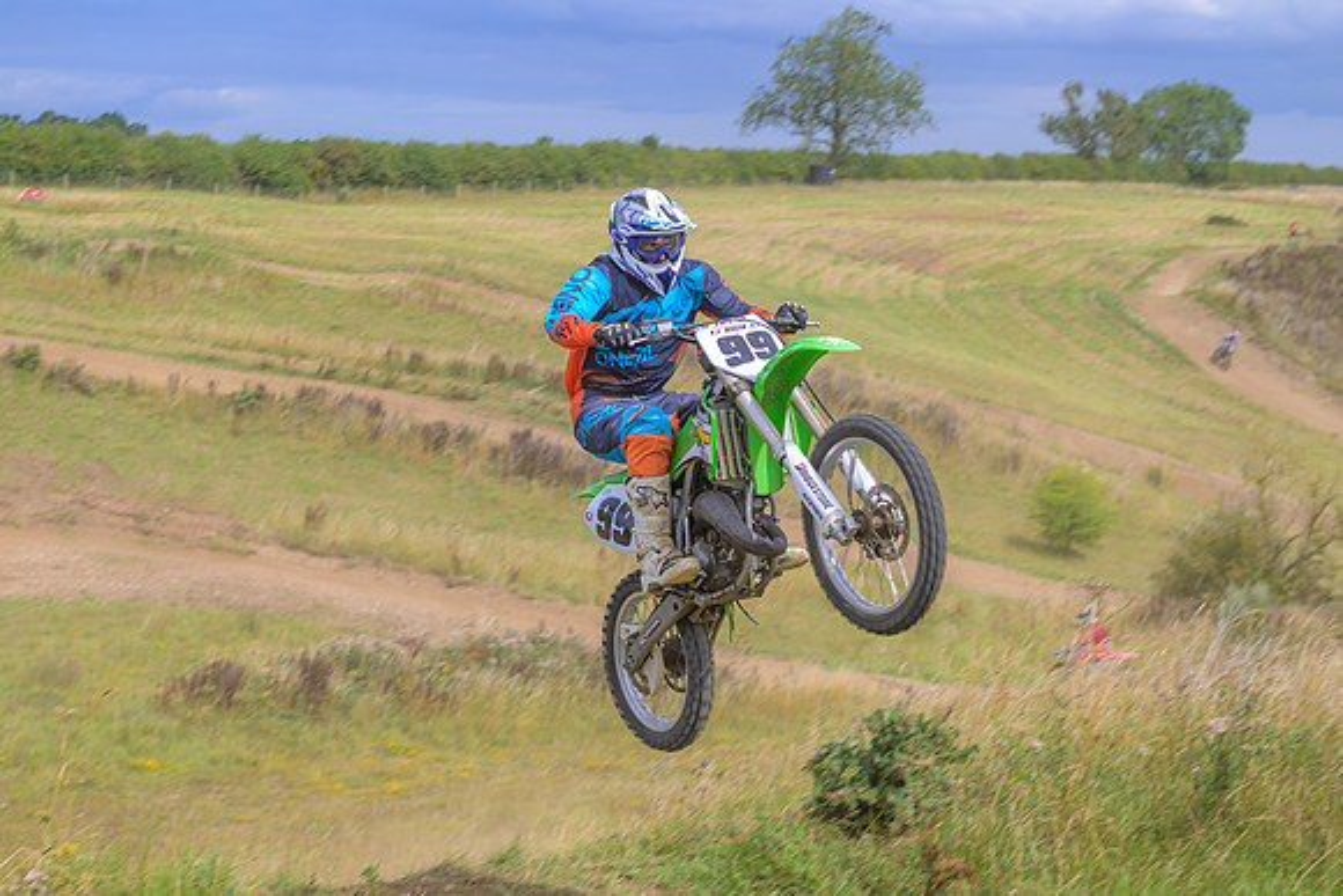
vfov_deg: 22.0
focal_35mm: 62
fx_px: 2306
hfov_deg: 32.4
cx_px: 569
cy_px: 485
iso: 50
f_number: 4
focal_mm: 52
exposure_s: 1/400
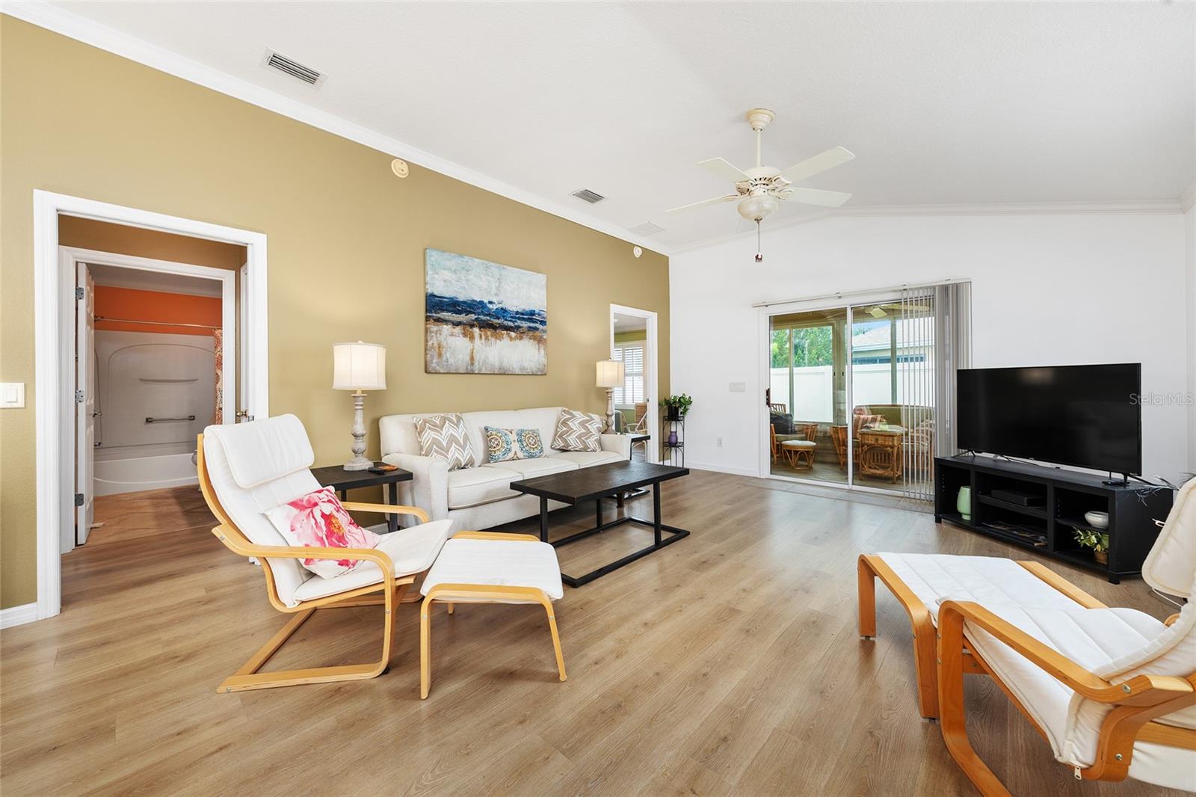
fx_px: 432
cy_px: 398
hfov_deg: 108.3
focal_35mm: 13
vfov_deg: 85.4
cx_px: 598
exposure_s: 1/5
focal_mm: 13
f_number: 7.1
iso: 200
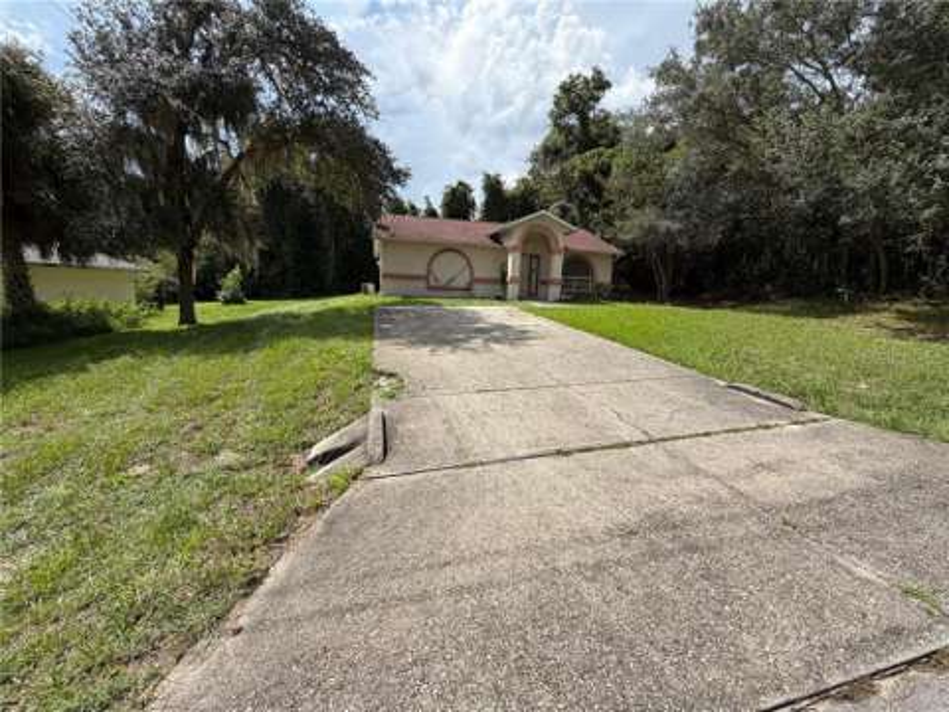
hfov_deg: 102.1
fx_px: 384
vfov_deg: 85.7
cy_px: 356
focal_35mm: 14
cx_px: 474
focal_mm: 2.22
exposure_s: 1/901
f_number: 2.2
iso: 20
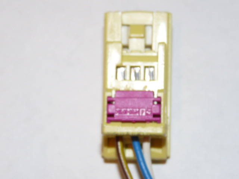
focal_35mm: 143
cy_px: 90
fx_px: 987
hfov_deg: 13.8
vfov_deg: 10.4
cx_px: 120
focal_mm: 14.4
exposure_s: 1/40
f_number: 3.4
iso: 100
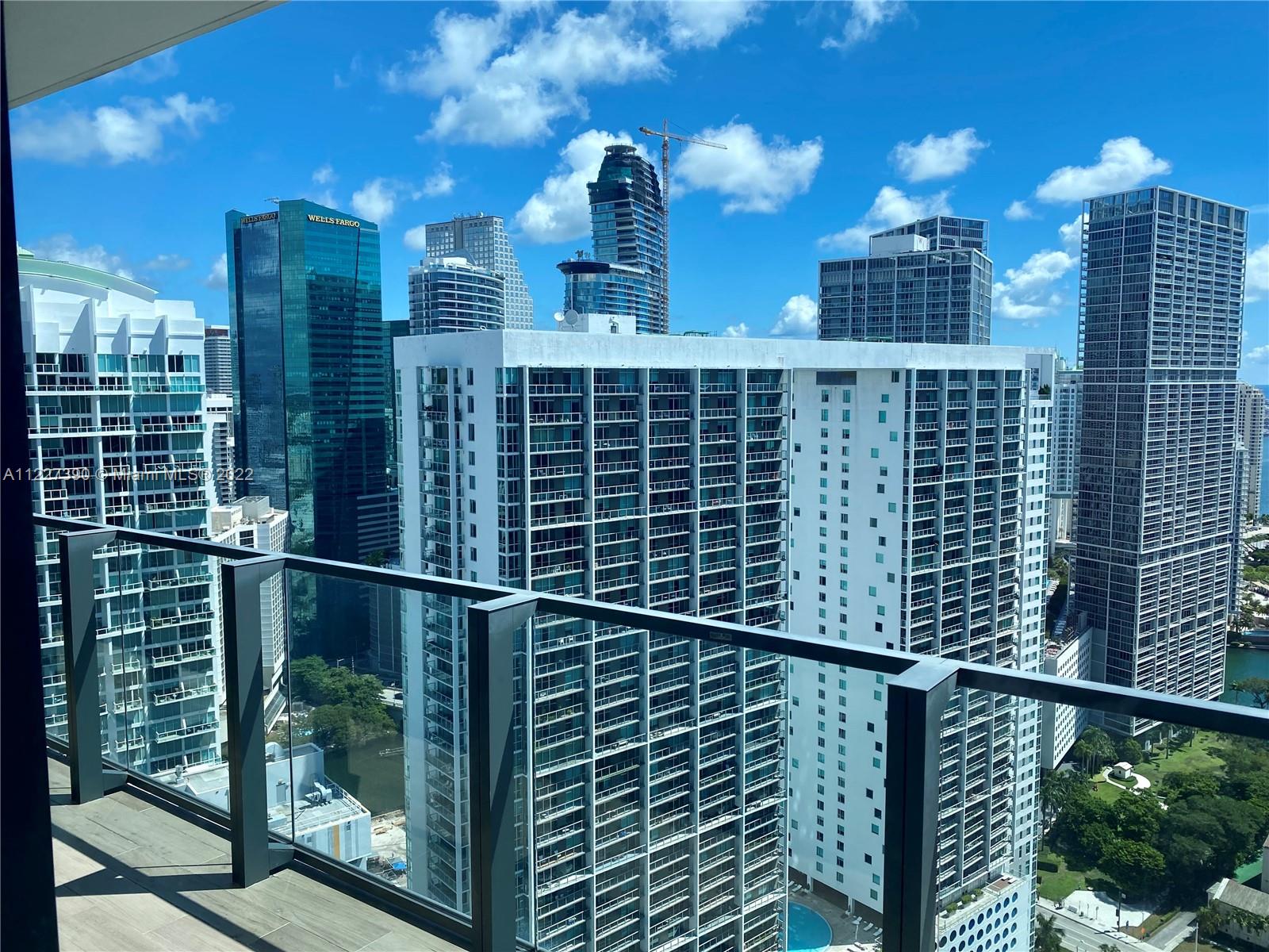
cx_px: 634
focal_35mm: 26
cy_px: 476
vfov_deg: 53.1
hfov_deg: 67.3
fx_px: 953
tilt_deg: -4.9
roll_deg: -0.1
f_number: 1.8
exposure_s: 1/1377
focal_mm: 4.25
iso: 32
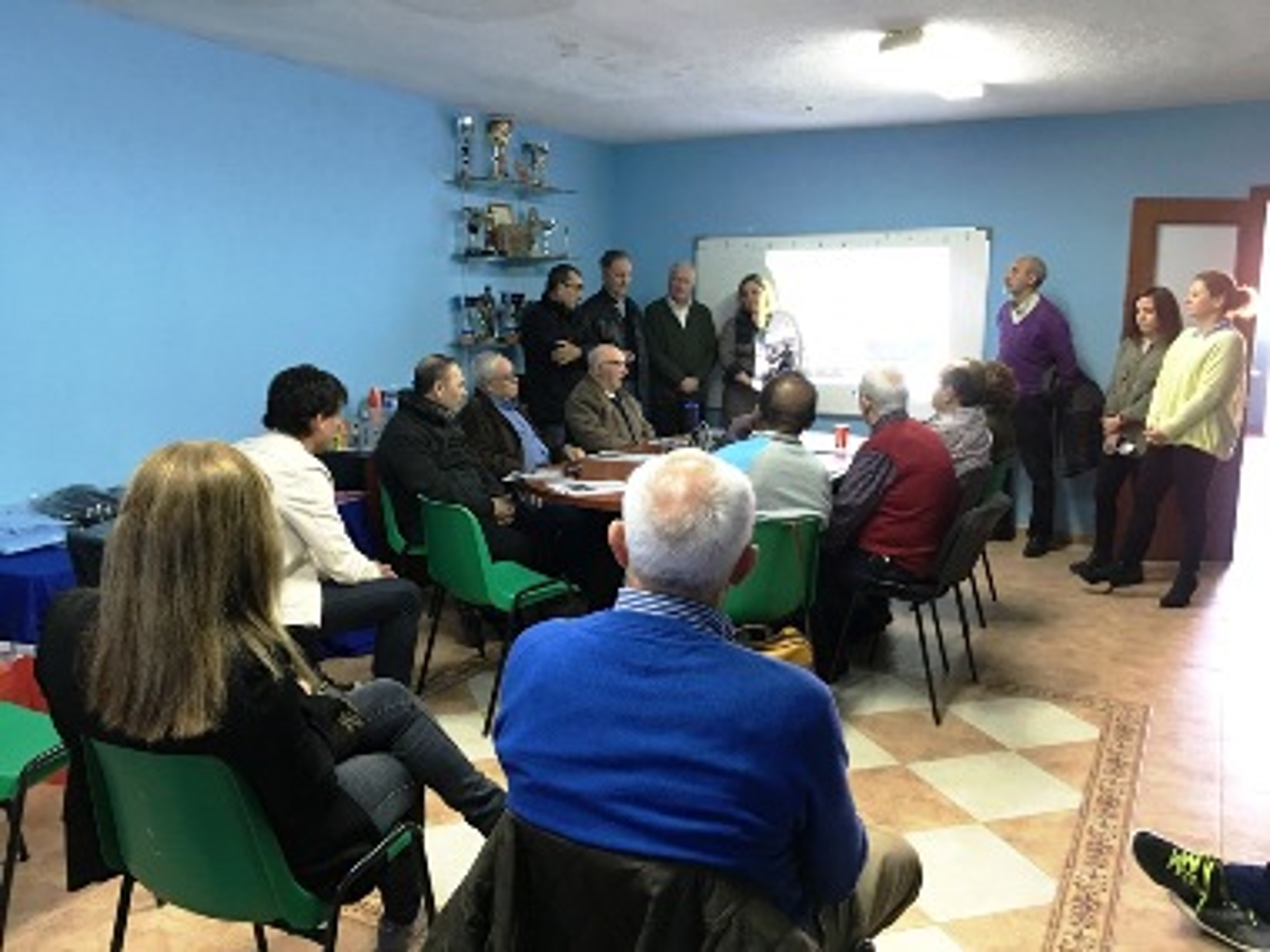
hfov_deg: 61.7
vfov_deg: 48.2
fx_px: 1064
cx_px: 635
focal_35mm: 29
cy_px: 476
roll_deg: -0.9
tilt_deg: -7.9
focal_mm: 4.15
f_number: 2.2
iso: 80
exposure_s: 1/10
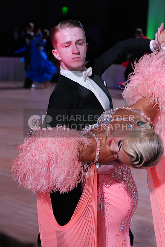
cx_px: 82
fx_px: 831
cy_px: 124
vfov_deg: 16.9
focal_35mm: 121
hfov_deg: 11.3
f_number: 7.1
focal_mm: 121
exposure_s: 1/250
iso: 3200
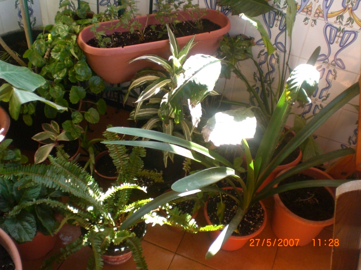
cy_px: 135
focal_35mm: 38
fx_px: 396
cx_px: 180
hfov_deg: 49.0
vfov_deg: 37.7
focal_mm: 6.3
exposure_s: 1/125
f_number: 3.1
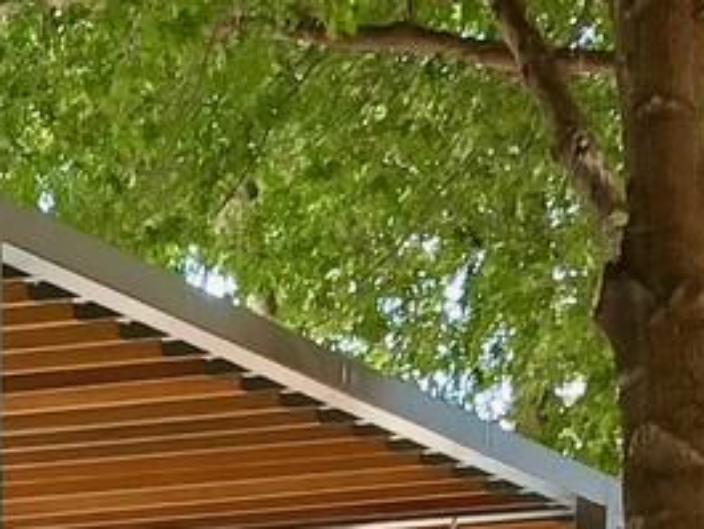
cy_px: 1292
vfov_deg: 6.4
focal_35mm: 219
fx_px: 4456
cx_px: -157
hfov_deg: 8.9
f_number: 1.8
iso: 25
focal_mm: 3.99
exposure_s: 1/100
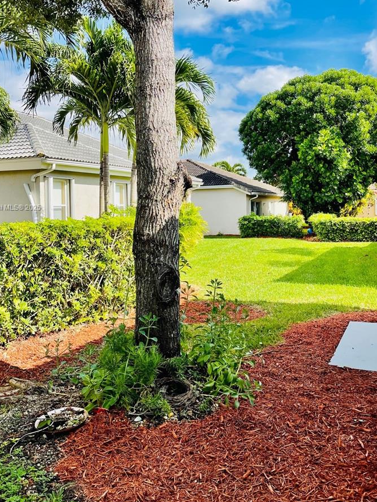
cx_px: 191
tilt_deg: +2.0
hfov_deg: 40.7
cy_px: 208
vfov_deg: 52.3
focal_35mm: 35
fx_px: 508
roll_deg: +0.7
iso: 32
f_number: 1.6
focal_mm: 5.1
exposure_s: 1/2247
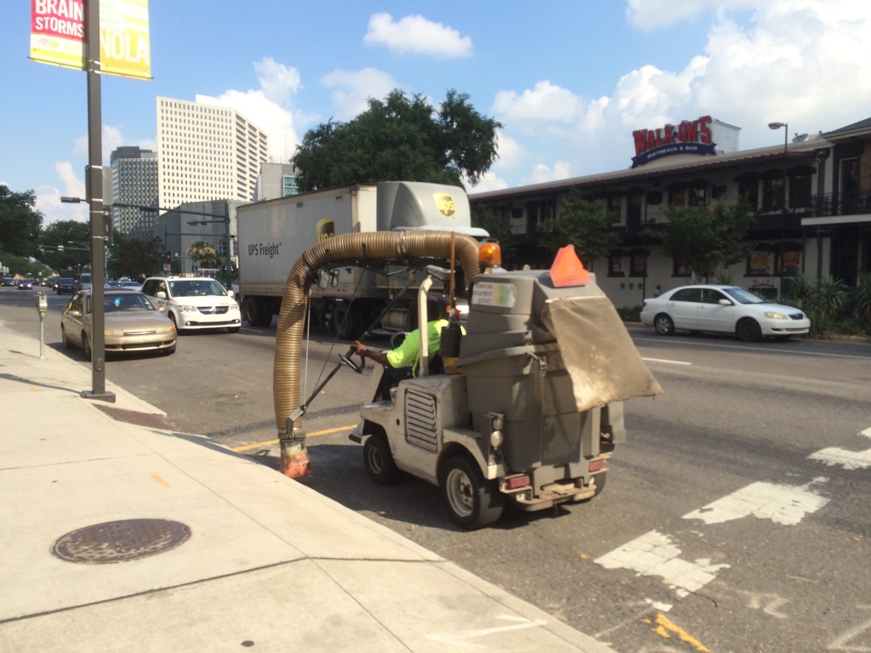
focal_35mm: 29
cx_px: 436
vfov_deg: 48.2
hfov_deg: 61.7
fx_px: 730
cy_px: 326
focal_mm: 4.15
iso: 32
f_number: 2.2
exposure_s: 1/1520
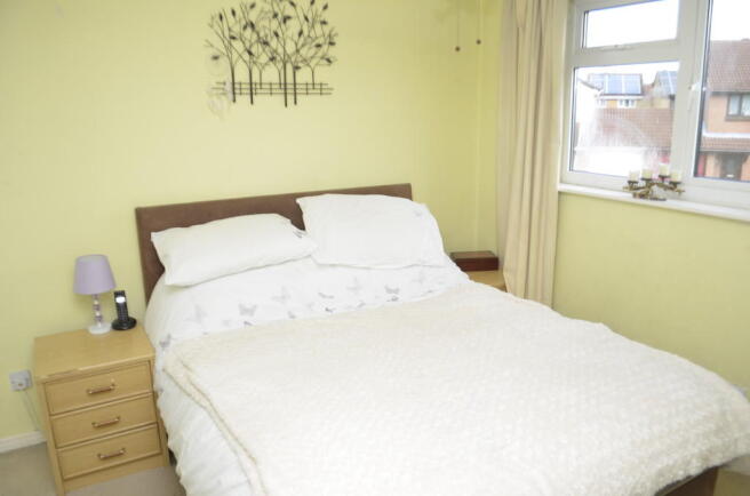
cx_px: 375
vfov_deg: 47.7
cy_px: 248
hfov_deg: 67.5
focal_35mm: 27
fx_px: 561
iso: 200
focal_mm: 18
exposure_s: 1/60
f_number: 4
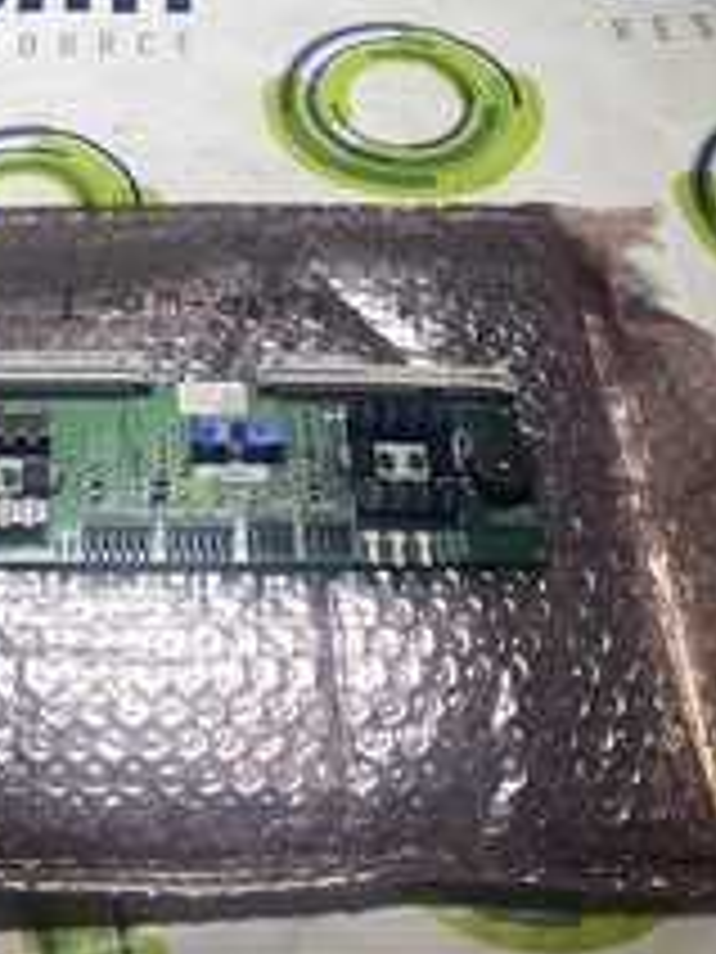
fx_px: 1351
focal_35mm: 49
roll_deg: +2.8
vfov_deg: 36.9
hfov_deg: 29.2
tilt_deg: -43.6
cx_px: 176
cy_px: 135
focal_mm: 4.25
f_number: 1.8
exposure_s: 1/147
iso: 32
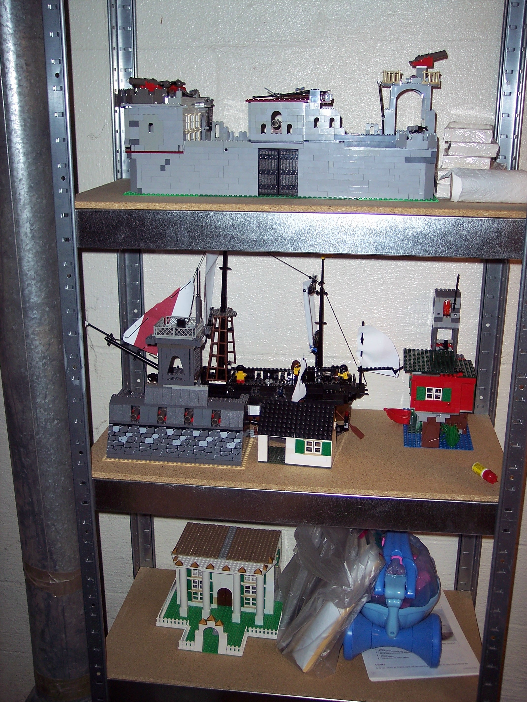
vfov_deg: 47.9
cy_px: 351
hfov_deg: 36.8
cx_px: 264
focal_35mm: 39
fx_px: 792
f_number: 2.8
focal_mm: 8
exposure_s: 1/60
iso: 100
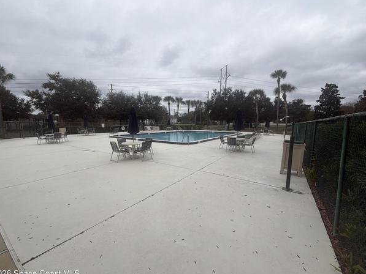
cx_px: 182
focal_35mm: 15
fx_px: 159
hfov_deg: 98.2
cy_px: 140
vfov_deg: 81.8
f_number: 2.2
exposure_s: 1/888
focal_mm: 2.22
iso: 20
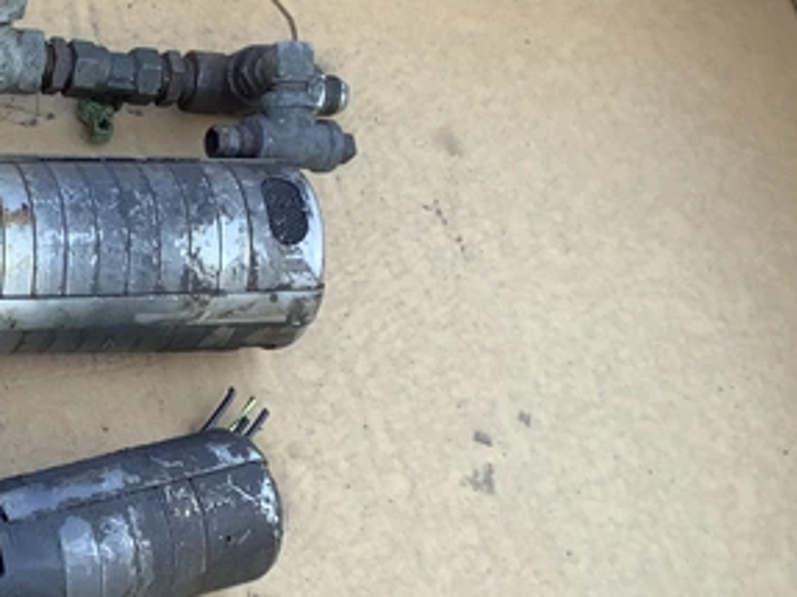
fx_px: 1864
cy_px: 429
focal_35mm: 81
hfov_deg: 22.5
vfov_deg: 18.1
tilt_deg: -61.4
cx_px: -122
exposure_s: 1/143
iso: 25
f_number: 2.4
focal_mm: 3.3
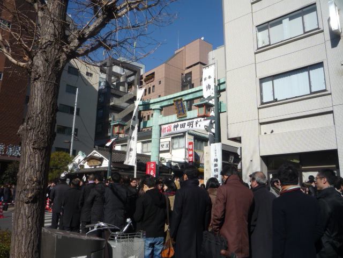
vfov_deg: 46.8
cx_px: 172
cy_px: 129
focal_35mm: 30
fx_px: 297
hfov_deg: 60.0
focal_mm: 5.2
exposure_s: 1/500
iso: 100
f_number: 5.6
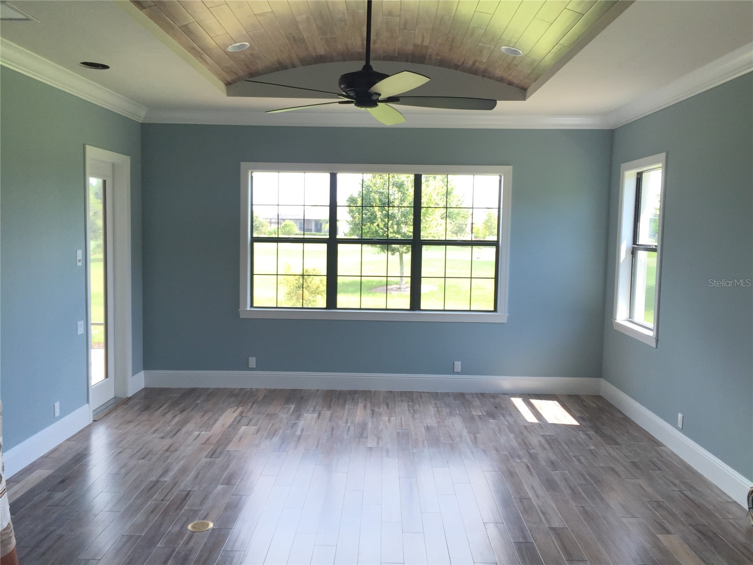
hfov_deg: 61.7
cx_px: 376
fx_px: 631
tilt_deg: -5.9
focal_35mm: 29
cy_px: 282
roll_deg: -1.7
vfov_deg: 48.2
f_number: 2.2
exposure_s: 1/120
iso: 40
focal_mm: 4.15
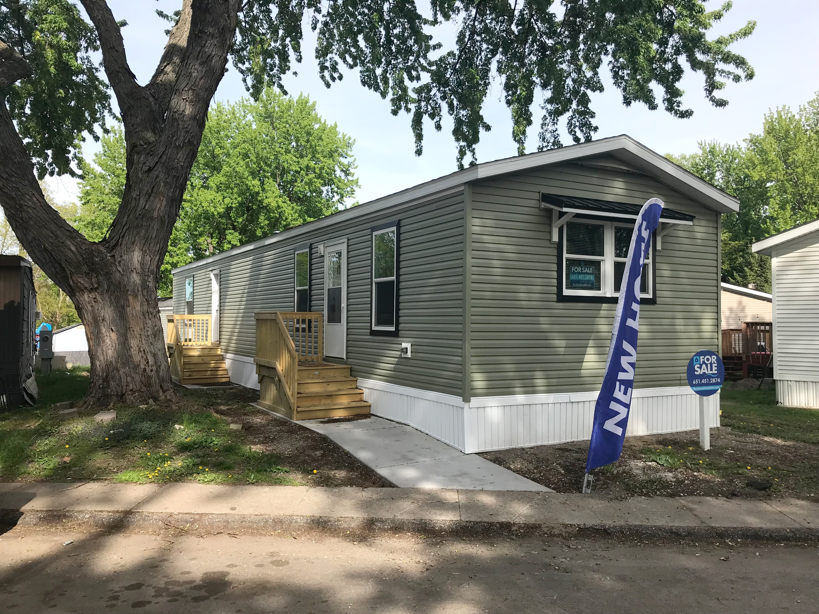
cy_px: 307
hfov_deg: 63.4
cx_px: 410
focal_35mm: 28
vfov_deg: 49.7
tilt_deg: +2.2
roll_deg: -0.2
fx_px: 662
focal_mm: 3.99
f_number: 1.8
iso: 20
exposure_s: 1/1088
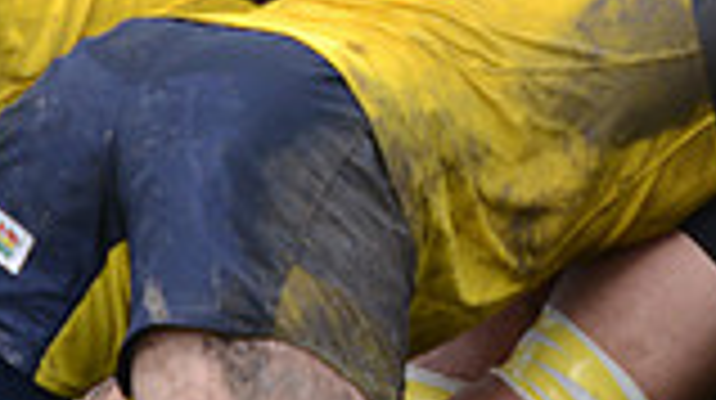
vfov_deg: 1.3
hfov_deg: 2.4
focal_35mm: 917
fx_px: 17389
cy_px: -438
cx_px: -113
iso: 400
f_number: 4
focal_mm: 240
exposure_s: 1/500
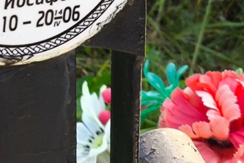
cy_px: -50
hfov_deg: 16.0
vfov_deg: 10.7
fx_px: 847
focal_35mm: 125
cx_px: -10
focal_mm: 4.71
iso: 50
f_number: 1.7
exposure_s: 1/145
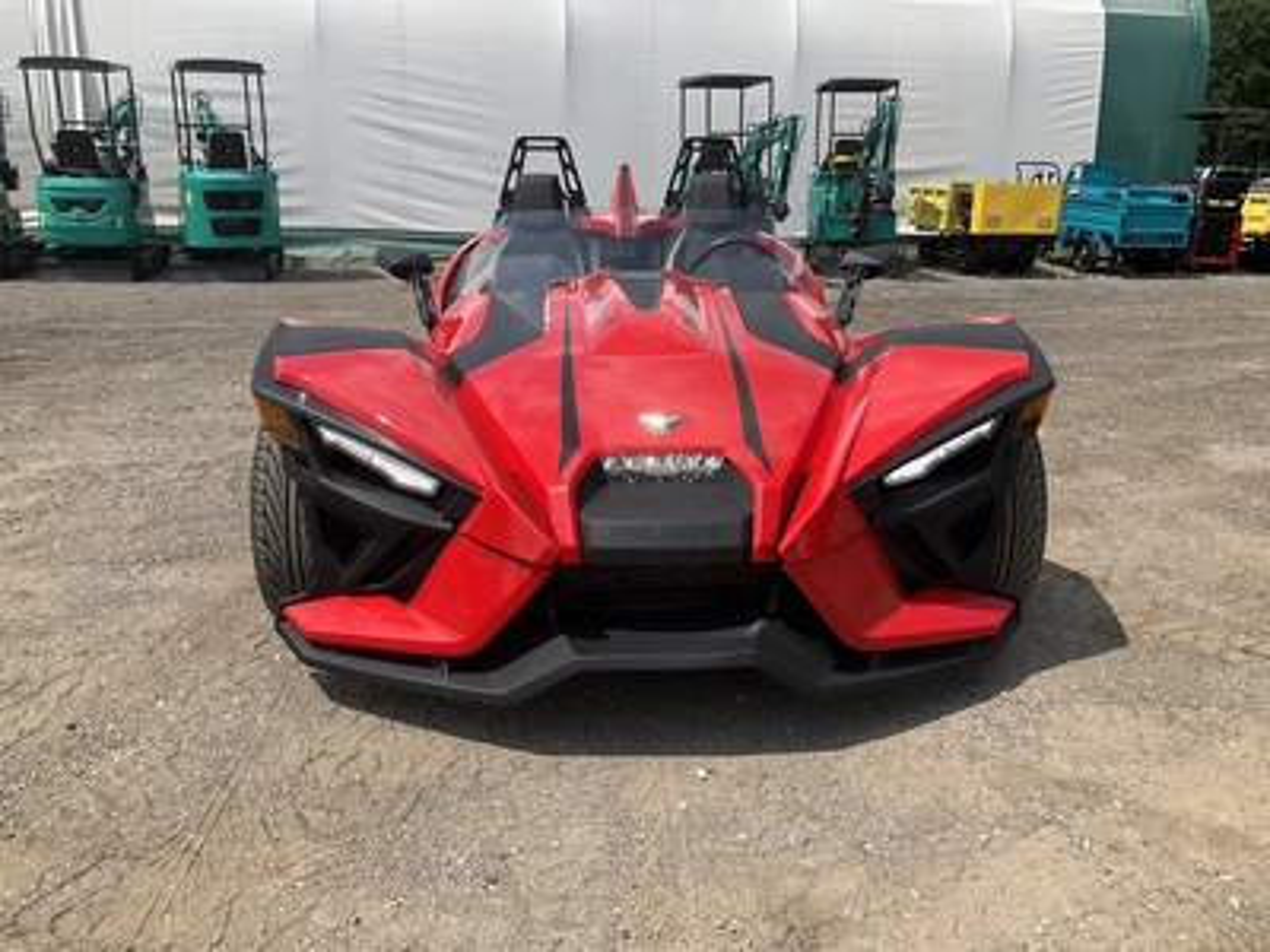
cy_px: 476
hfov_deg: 61.7
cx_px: 635
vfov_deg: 48.2
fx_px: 1064
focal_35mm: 29
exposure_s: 1/1984
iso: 25
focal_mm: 3
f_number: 1.8
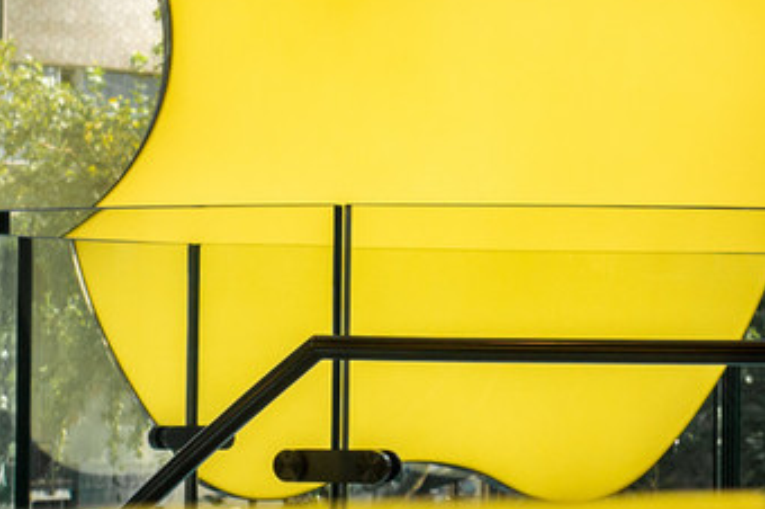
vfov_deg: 6.6
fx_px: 4416
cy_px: 212
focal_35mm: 208
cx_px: 425
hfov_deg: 9.9
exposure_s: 1/640
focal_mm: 25.26
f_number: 4
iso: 160
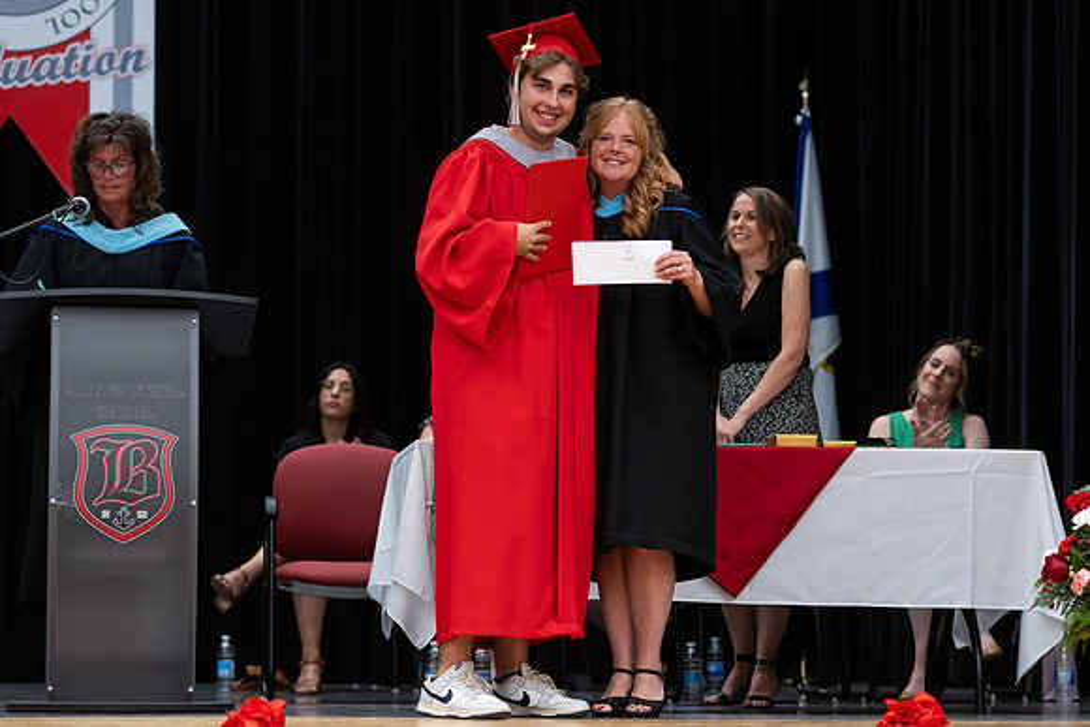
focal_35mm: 107
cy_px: 416
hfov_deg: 19.0
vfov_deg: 12.8
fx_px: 3250
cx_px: 545
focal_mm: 85
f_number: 2.8
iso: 1000
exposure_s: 1/200
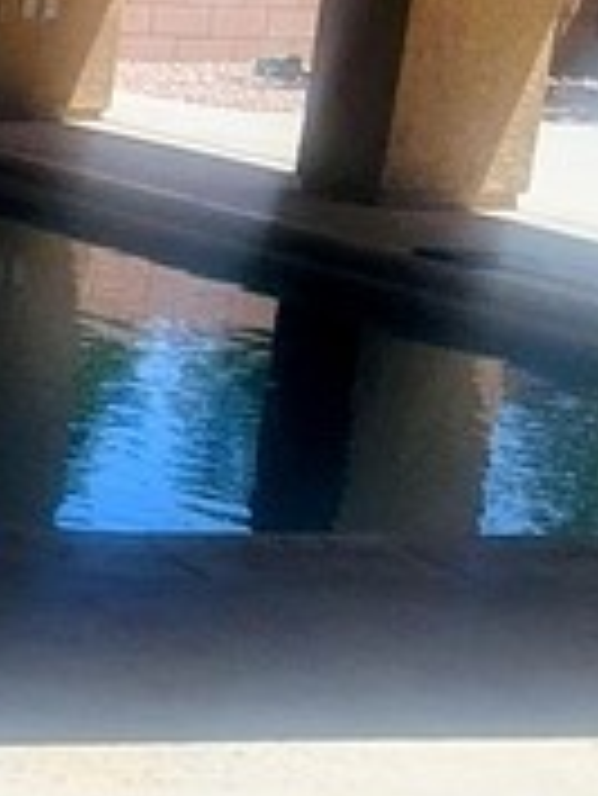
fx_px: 3198
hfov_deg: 9.0
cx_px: -1084
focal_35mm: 139
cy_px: 562
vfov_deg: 14.1
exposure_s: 1/1934
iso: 40
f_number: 1.8
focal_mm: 5.23
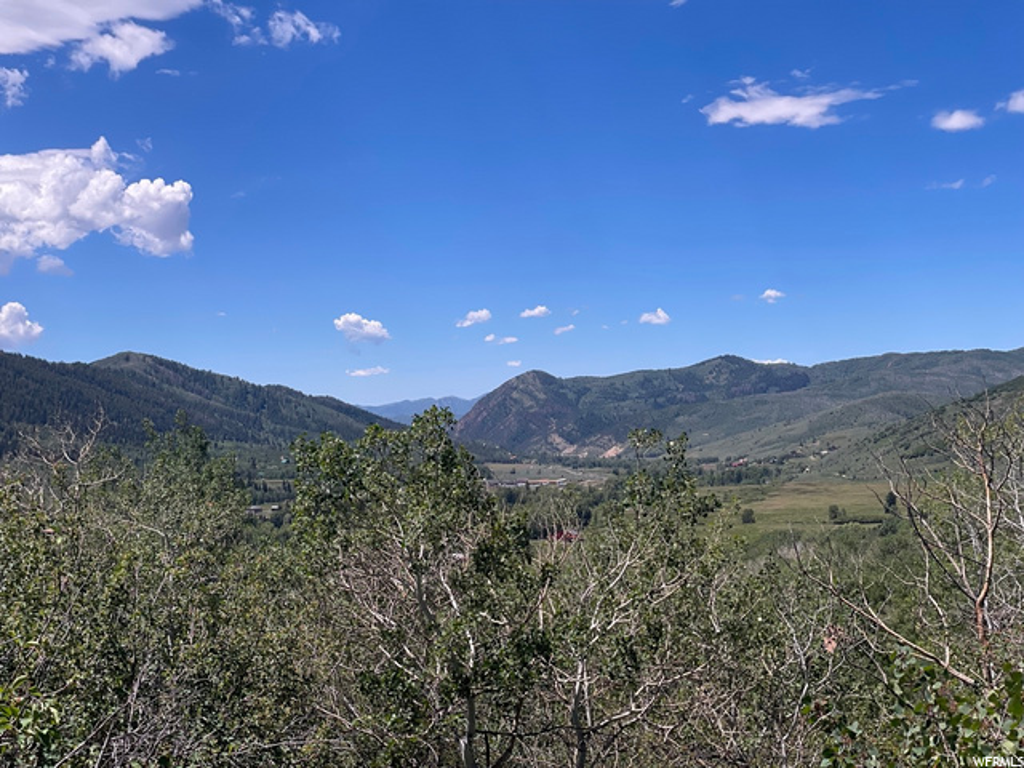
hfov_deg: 36.8
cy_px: 384
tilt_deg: +2.1
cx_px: 512
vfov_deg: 28.0
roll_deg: +1.5
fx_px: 1538
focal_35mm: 52
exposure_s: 1/2817
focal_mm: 6
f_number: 2
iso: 32
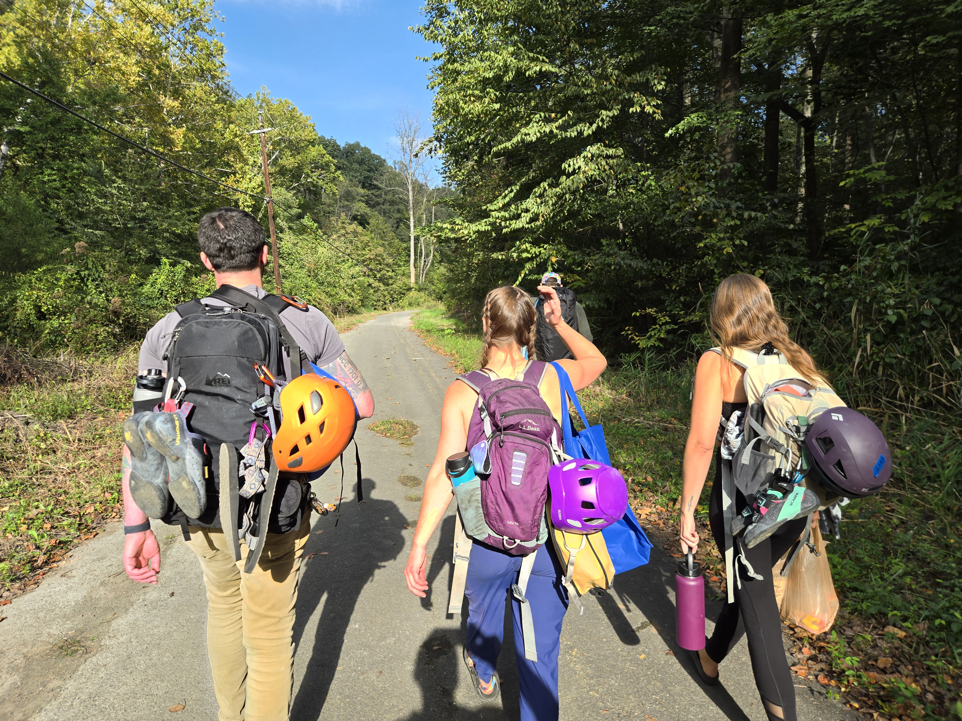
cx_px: 481
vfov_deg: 58.9
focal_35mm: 23
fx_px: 639
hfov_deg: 73.9
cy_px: 360
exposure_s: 1/769
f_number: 1.8
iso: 25
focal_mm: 5.4
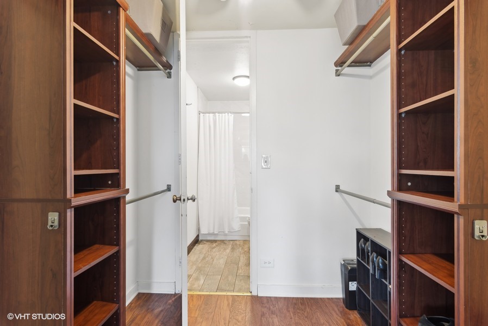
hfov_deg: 93.2
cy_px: 163
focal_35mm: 17
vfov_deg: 70.5
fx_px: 231
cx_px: 244
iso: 200
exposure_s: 1/1.67
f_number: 8
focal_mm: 17
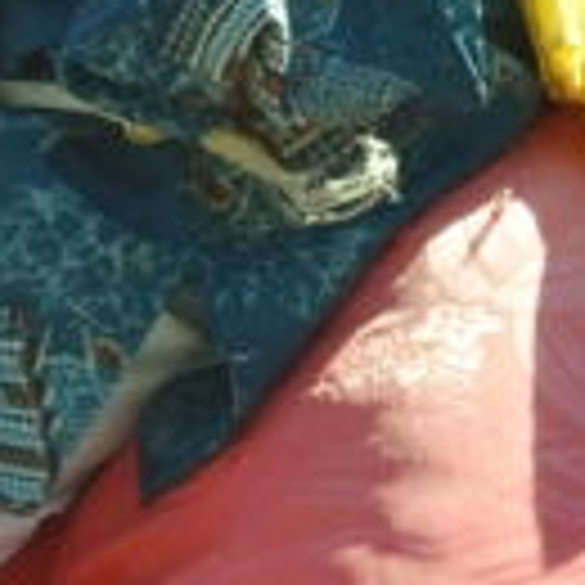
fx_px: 7782
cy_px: -522
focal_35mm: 407
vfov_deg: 4.3
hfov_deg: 4.3
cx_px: -364
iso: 400
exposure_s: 1/800
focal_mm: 52
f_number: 6.3
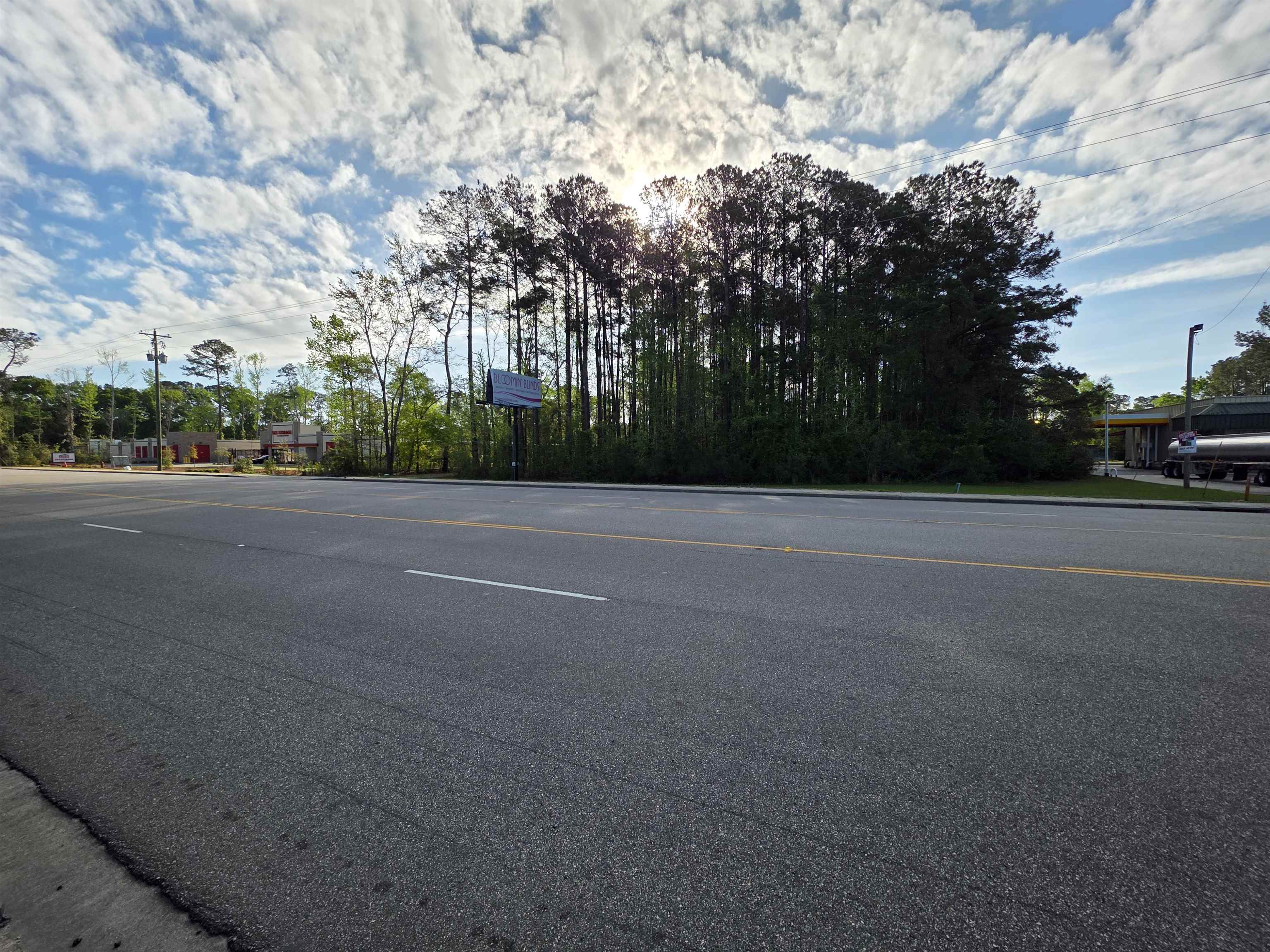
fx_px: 477
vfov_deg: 89.9
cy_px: 476
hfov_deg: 106.2
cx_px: 635
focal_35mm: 13
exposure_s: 1/2423
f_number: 1.9
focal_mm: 2.2
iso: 40
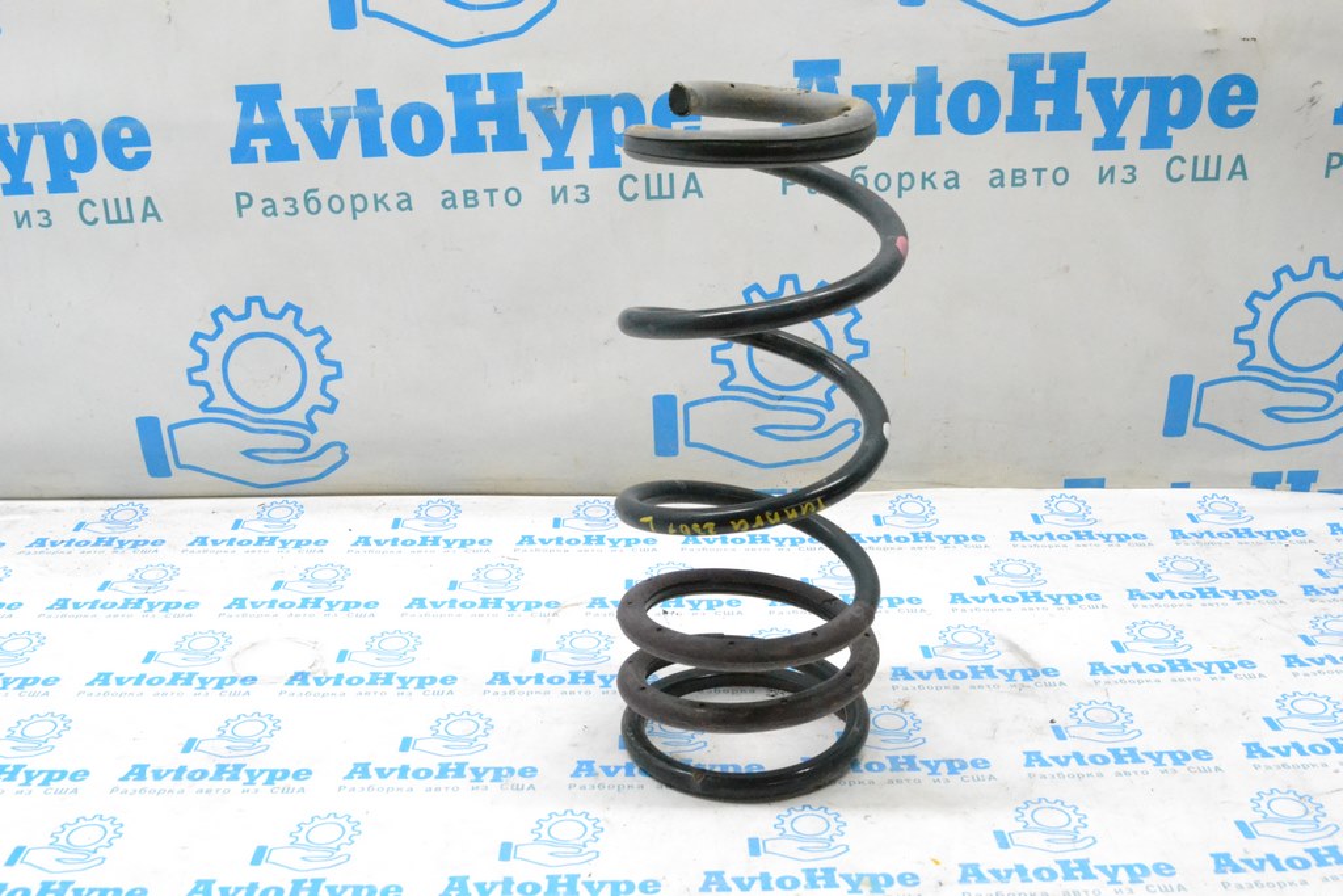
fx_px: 1343
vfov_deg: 36.9
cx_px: 672
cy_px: 448
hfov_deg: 53.1
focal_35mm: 36
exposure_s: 1/160
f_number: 10
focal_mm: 24
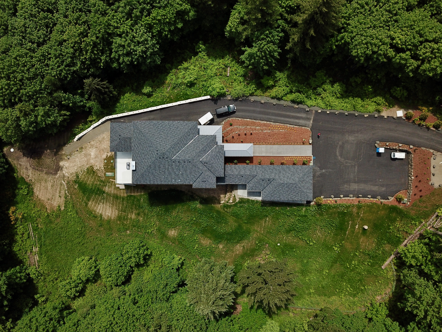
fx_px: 332
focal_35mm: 26
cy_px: 166
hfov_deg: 67.3
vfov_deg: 53.1
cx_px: 221
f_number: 2.2
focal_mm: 4.7
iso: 100
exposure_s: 1/1245
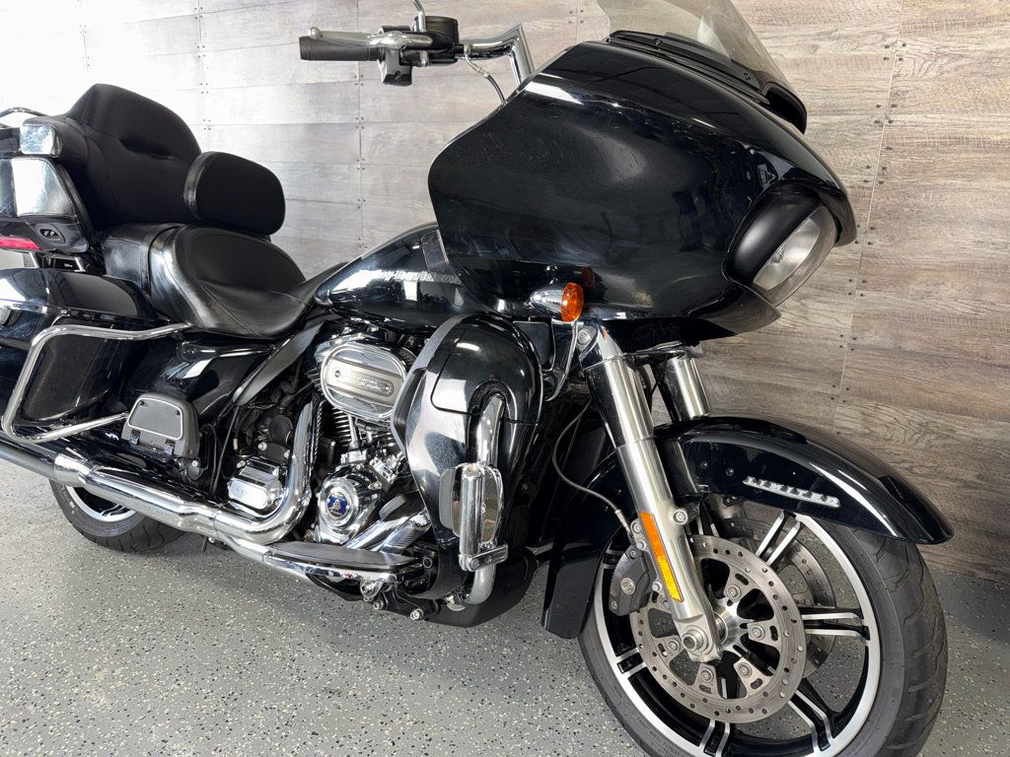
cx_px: 505
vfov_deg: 56.8
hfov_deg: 71.6
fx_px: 700
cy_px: 378
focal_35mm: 24
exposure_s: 1/15
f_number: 1.78
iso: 80
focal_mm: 6.76
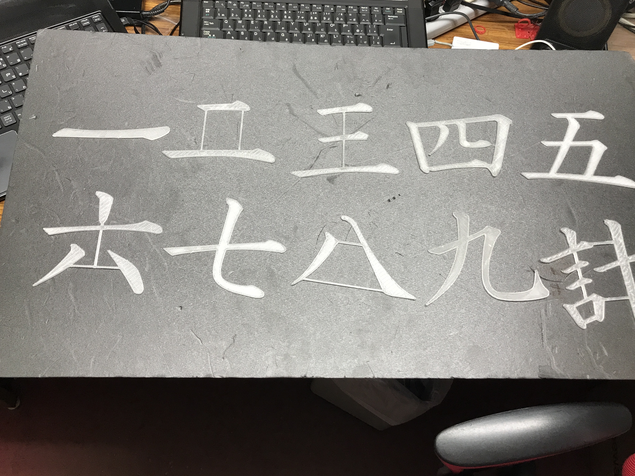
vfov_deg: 46.8
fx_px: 550
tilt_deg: -63.6
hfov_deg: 60.0
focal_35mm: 30
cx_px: 322
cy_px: 232
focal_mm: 3.99
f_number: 1.8
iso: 32
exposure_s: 1/33
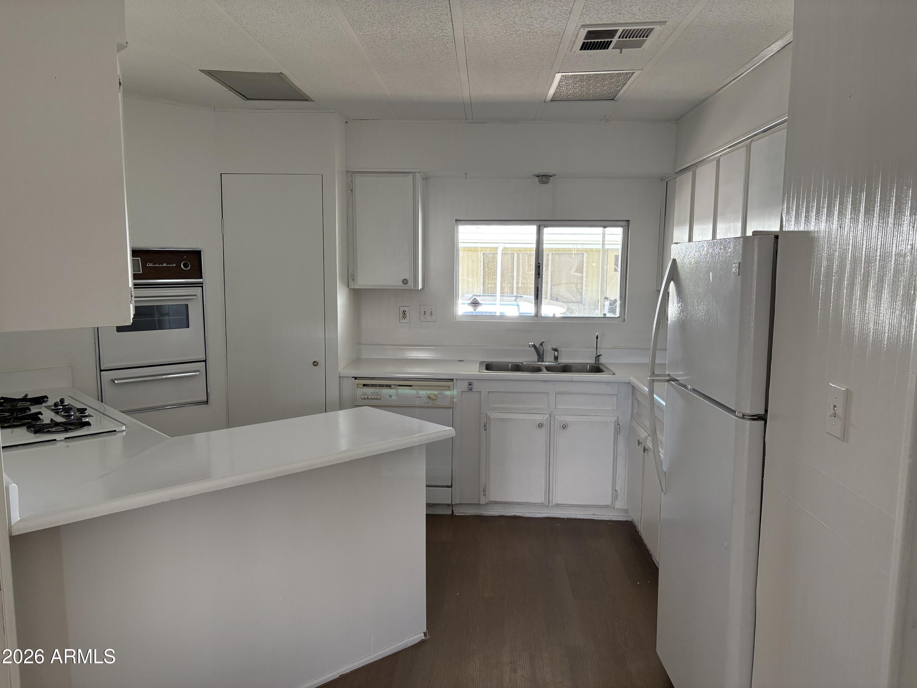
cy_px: 344
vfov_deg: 53.1
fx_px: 689
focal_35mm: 26
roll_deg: -0.2
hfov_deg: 67.3
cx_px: 458
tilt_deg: -6.4
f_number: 1.6
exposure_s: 1/150
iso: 125
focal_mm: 5.96
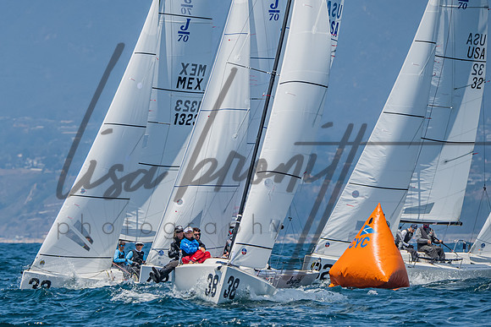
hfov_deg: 4.1
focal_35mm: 501
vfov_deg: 2.7
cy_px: 218
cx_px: 58
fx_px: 6841
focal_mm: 270
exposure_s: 1/2500
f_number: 6.3
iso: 400
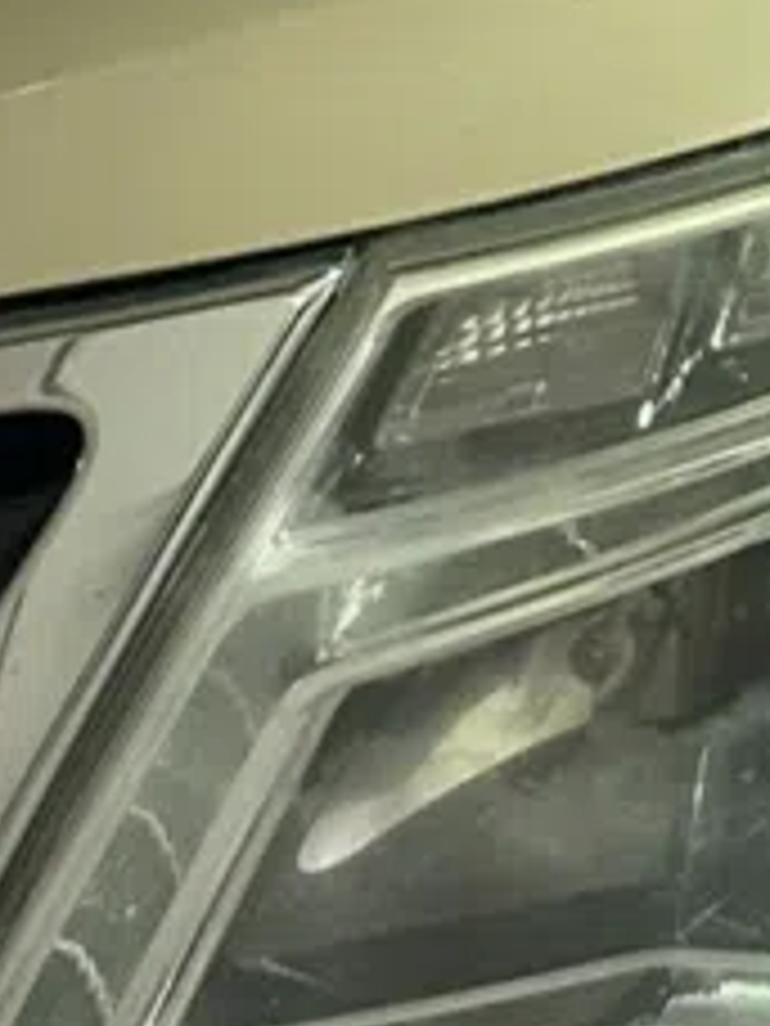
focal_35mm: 156
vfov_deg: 11.9
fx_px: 4627
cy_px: -664
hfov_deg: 9.4
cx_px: 928
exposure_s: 1/50
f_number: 1.5
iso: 400
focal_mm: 5.7
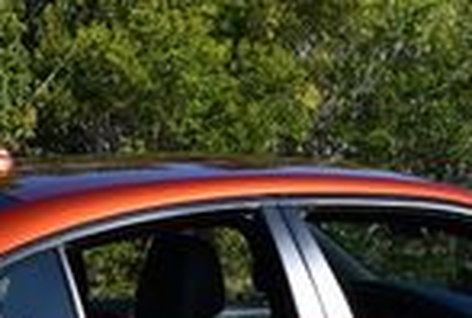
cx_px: 189
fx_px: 3196
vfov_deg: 5.7
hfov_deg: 8.4
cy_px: 222
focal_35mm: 243
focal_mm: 28
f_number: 8
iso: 110
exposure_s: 1/250
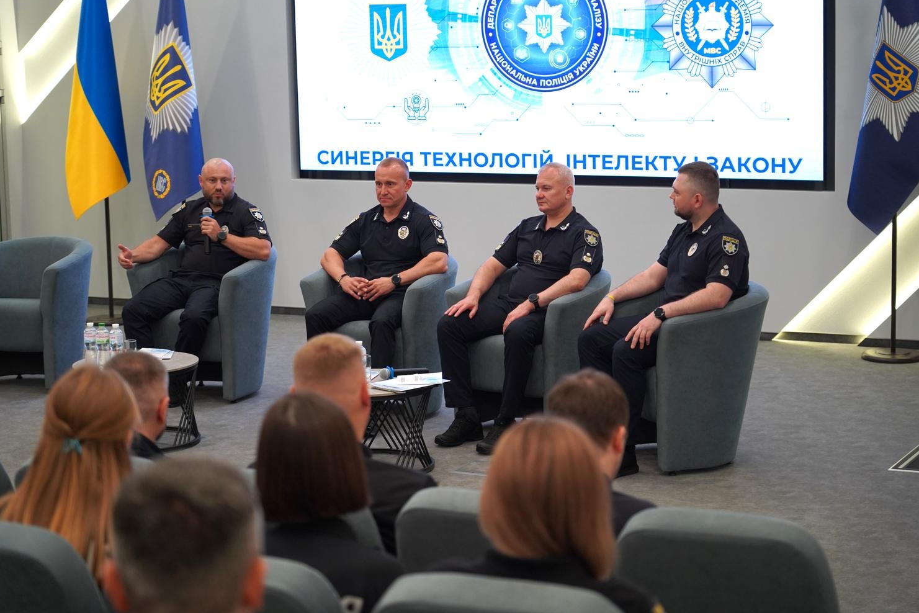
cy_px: 303
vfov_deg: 17.1
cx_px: 455
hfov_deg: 25.4
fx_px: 2042
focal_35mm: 80
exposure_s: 1/160
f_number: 4
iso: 1600
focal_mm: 79
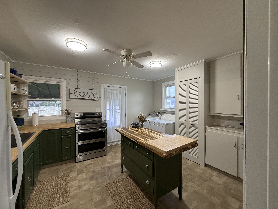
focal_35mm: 14
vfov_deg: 85.7
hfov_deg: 102.1
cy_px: 104
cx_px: 139
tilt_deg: +0.4
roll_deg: +0.0
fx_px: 112
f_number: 2.2
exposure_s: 1/120
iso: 250
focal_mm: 2.22
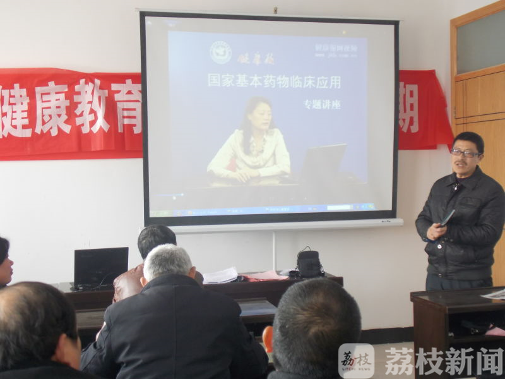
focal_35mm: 52
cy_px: 190
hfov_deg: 36.8
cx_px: 252
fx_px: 759
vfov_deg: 28.0
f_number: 3.9
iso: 160
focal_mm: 9.3
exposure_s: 1/30
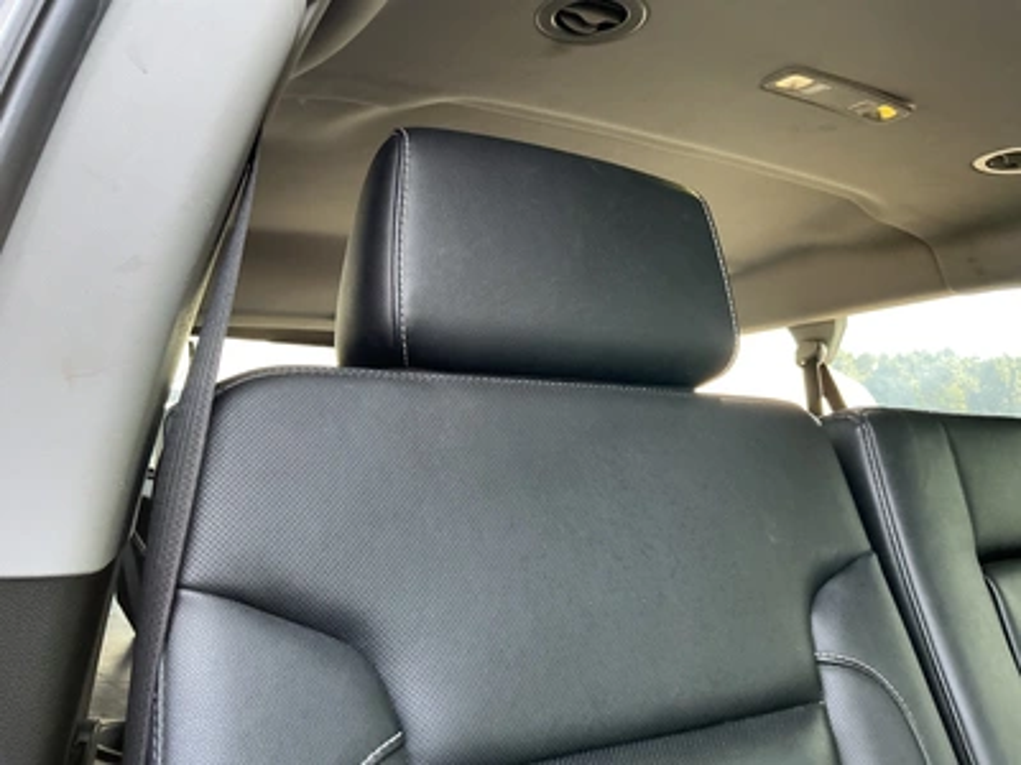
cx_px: 510
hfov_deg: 63.4
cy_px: 382
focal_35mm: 28
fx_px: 826
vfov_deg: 49.7
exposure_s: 1/60
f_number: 1.8
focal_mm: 3
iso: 100
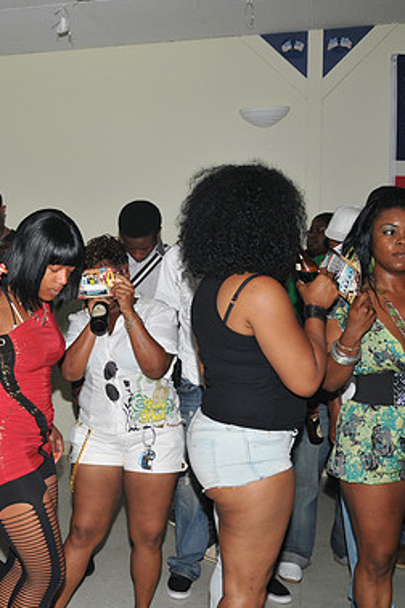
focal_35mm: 46
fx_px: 776
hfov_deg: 28.0
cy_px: 302
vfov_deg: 42.7
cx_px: 31
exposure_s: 1/250
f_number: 5
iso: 320
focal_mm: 20
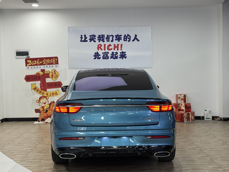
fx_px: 318
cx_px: 114
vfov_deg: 30.3
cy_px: 86
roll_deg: +1.1
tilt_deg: -0.8
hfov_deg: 39.7
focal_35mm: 48
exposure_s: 1/50
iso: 125
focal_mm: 6.76
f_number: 1.78
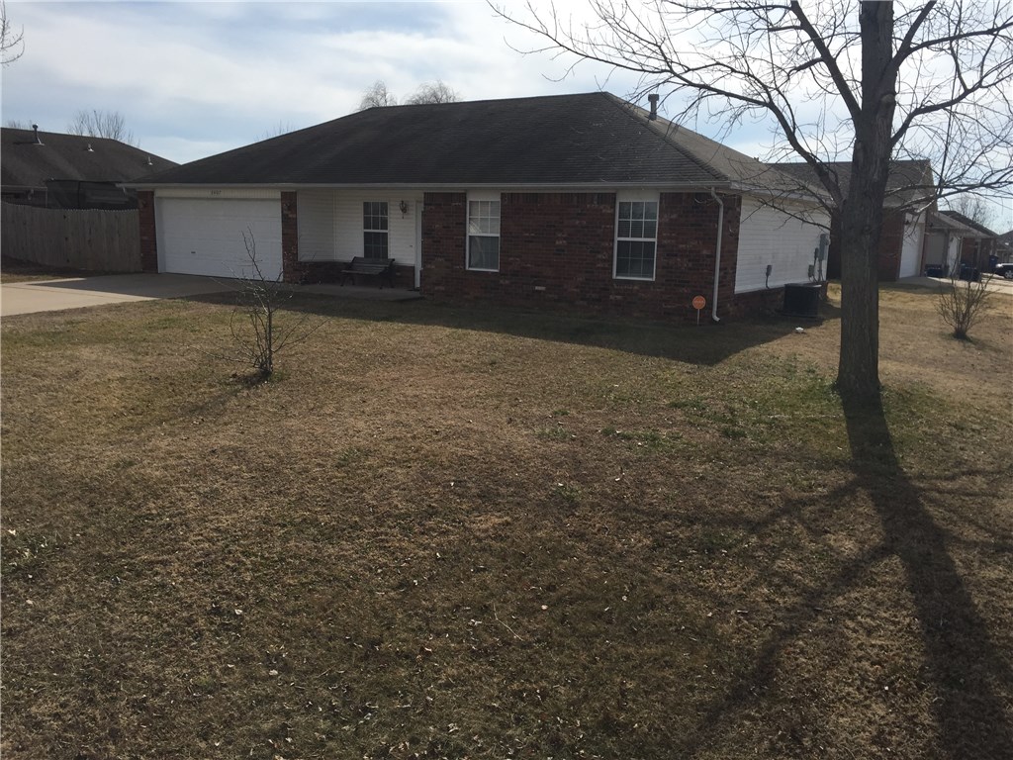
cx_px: 506
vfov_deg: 48.2
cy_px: 380
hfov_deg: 61.7
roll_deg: -0.9
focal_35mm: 29
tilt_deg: -9.2
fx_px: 849
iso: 32
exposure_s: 1/3049
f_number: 2.2
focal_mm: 4.15
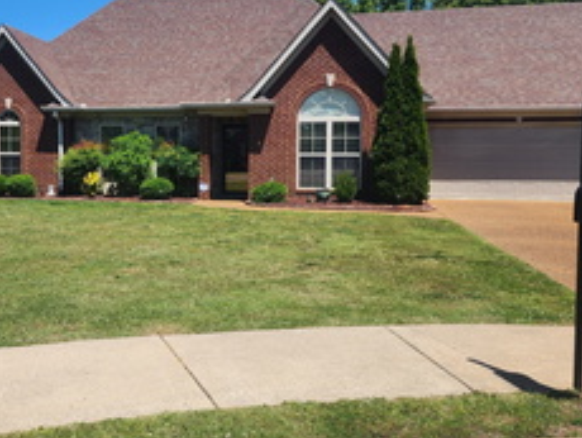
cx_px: 170
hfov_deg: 45.6
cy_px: 170
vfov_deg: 35.9
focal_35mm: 40
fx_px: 673
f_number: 1.8
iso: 12
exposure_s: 1/1114
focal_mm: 6.4
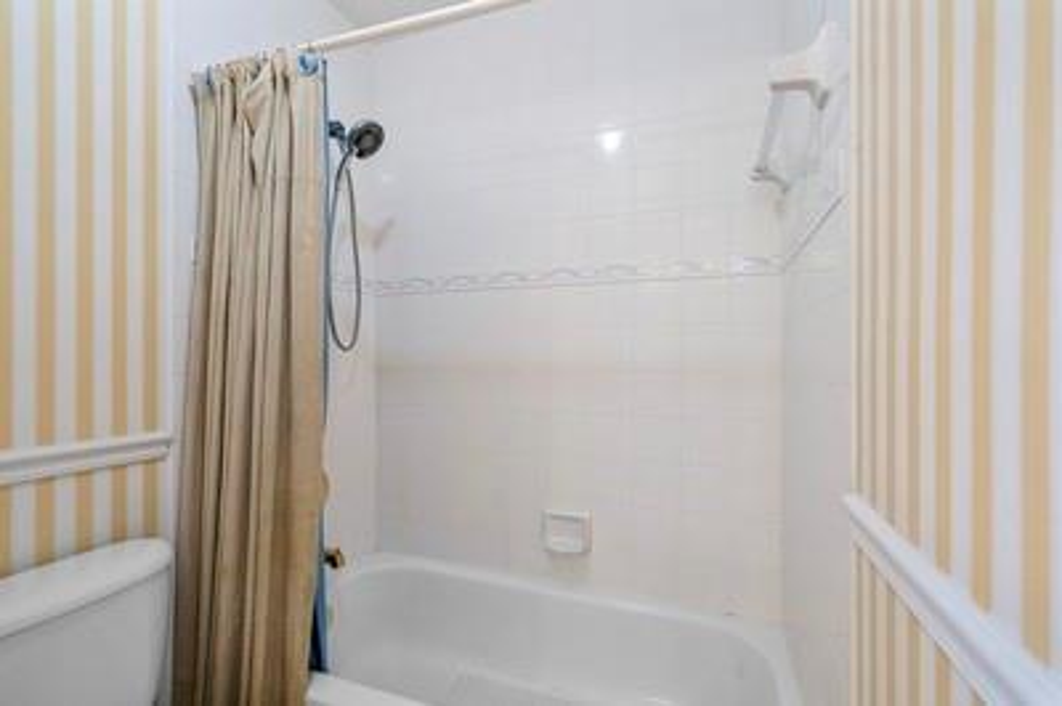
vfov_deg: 73.6
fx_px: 472
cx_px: 531
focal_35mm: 16
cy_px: 353
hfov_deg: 96.8
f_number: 8
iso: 200
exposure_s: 1/8
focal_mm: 16
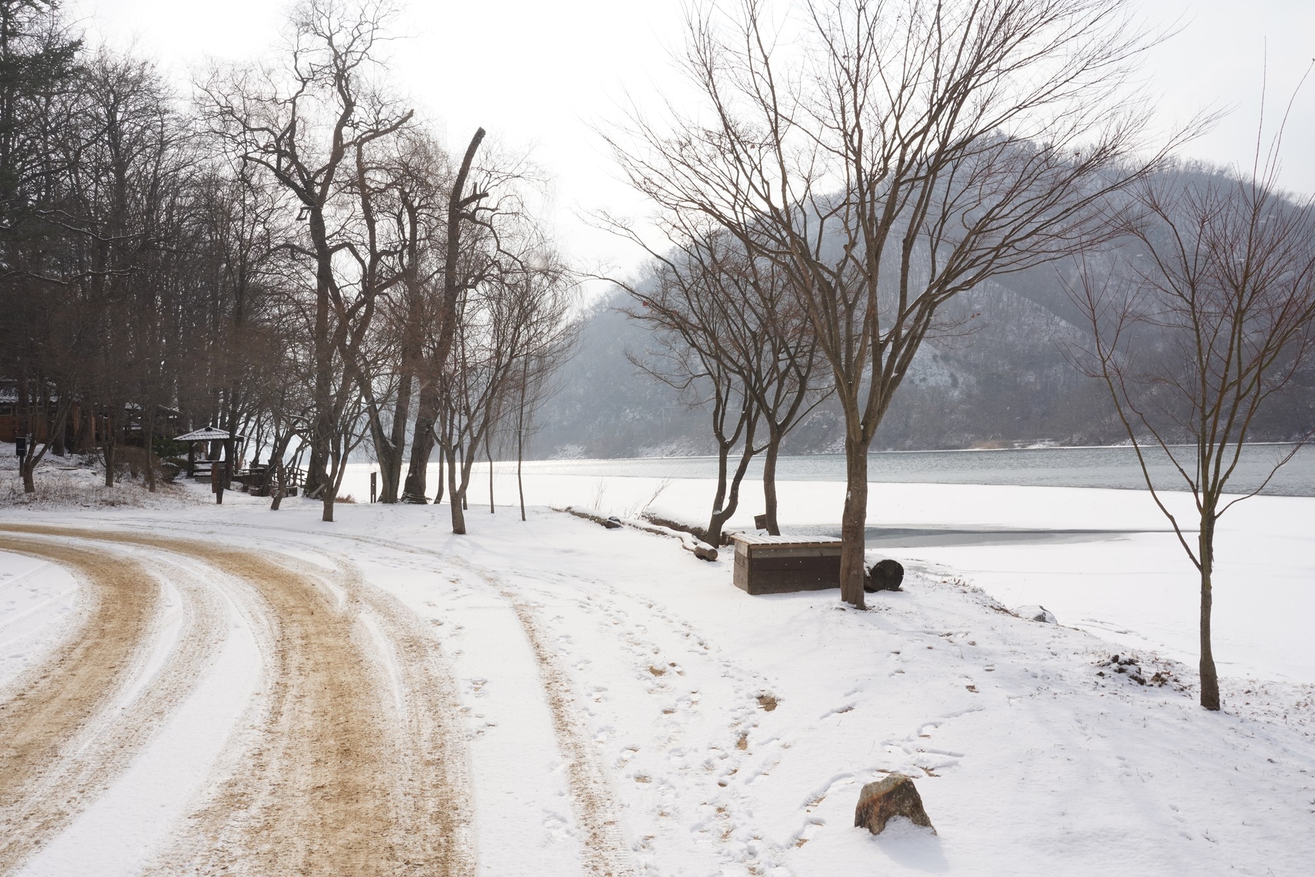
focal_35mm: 34
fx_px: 1242
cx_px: 658
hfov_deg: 55.8
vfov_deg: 38.9
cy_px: 438
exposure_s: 1/100
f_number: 25
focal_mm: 34
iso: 320
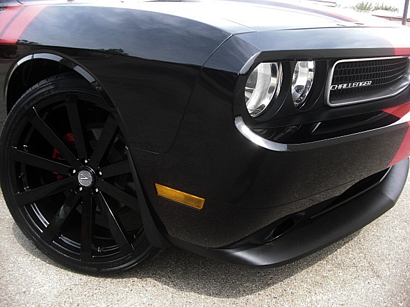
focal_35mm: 36
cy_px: 154
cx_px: 205
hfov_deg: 51.4
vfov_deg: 39.7
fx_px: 426
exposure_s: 1/160
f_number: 2.8
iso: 50
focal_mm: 6.3
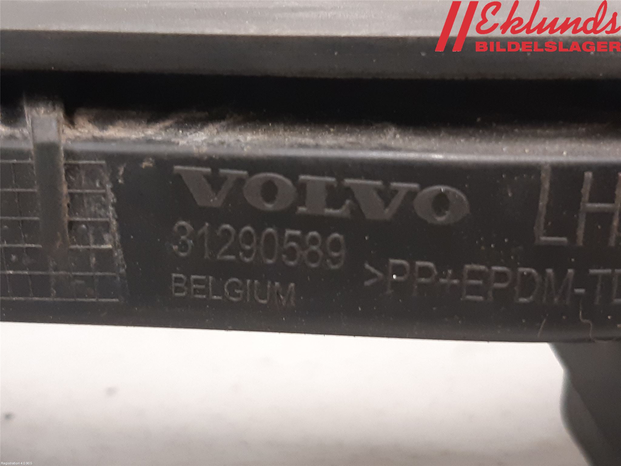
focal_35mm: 26
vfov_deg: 53.1
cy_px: 233
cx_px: 310
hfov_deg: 67.3
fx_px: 466
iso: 200
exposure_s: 1/25
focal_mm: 3.93
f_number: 1.7
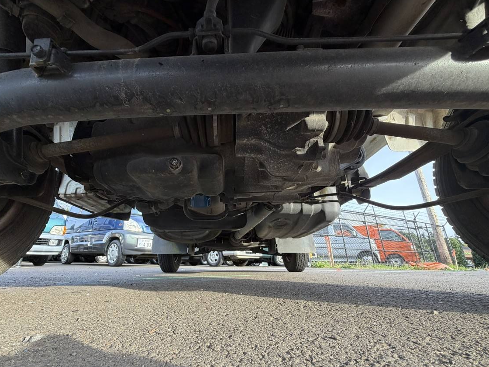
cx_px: 218
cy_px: 205
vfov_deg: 77.8
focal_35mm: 16
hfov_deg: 94.1
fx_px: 226
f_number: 2.2
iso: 80
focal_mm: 2.22
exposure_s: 1/121
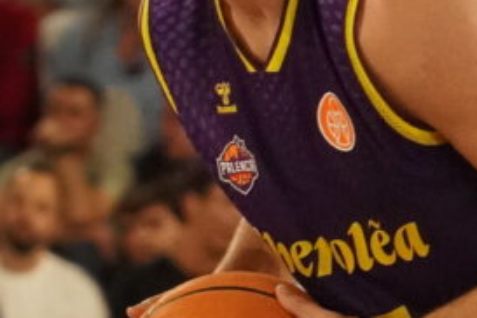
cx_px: 168
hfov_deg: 1.9
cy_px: 356
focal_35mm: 1091
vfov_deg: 1.3
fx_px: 14459
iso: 6400
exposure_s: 1/1600
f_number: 5.6
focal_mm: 155
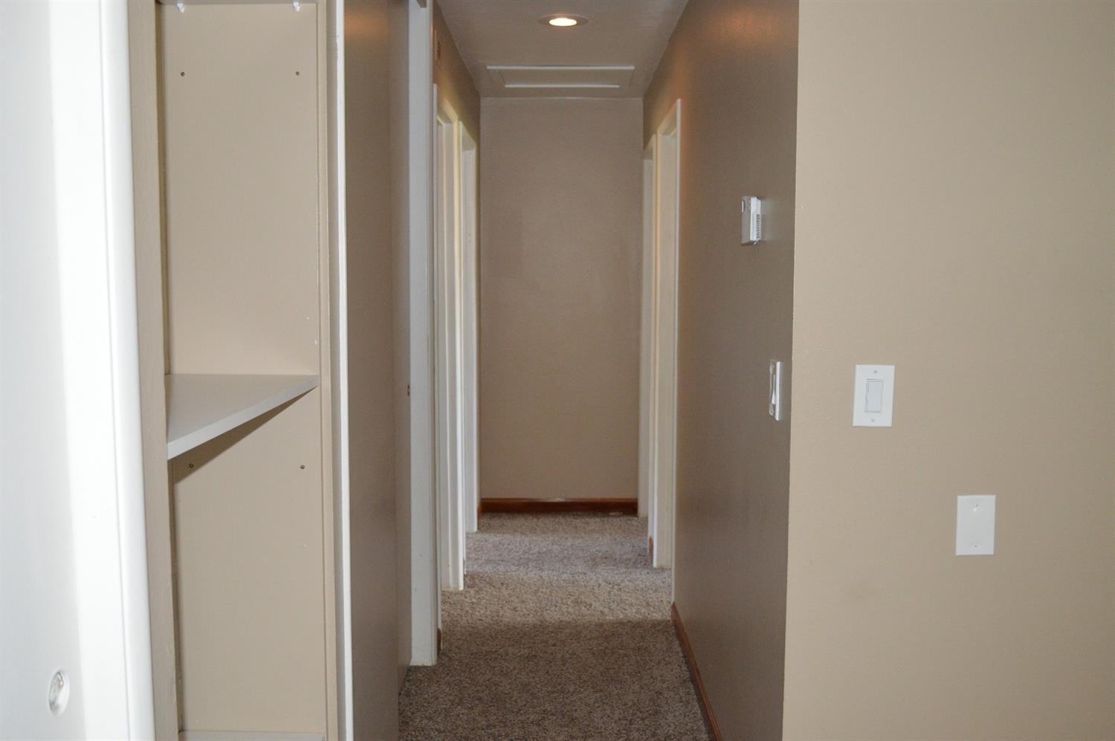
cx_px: 558
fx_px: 1021
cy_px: 370
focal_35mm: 33
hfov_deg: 57.3
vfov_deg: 39.9
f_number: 4
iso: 1400
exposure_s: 1/60
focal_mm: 22
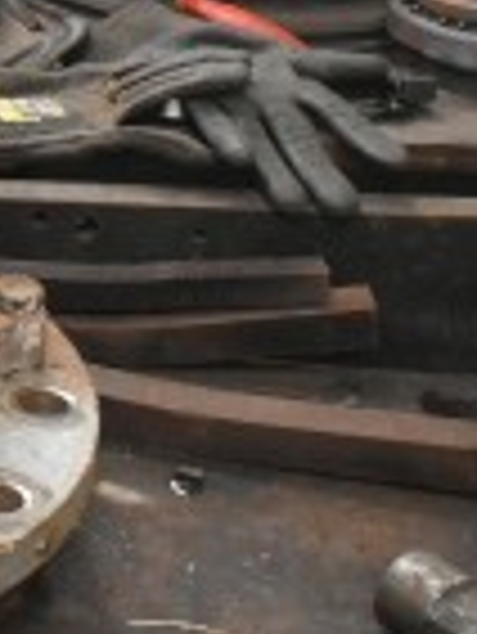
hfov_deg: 11.4
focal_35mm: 123
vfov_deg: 15.7
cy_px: 9
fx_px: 2256
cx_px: -324
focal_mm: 24
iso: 2200
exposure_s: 1/125
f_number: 3.8
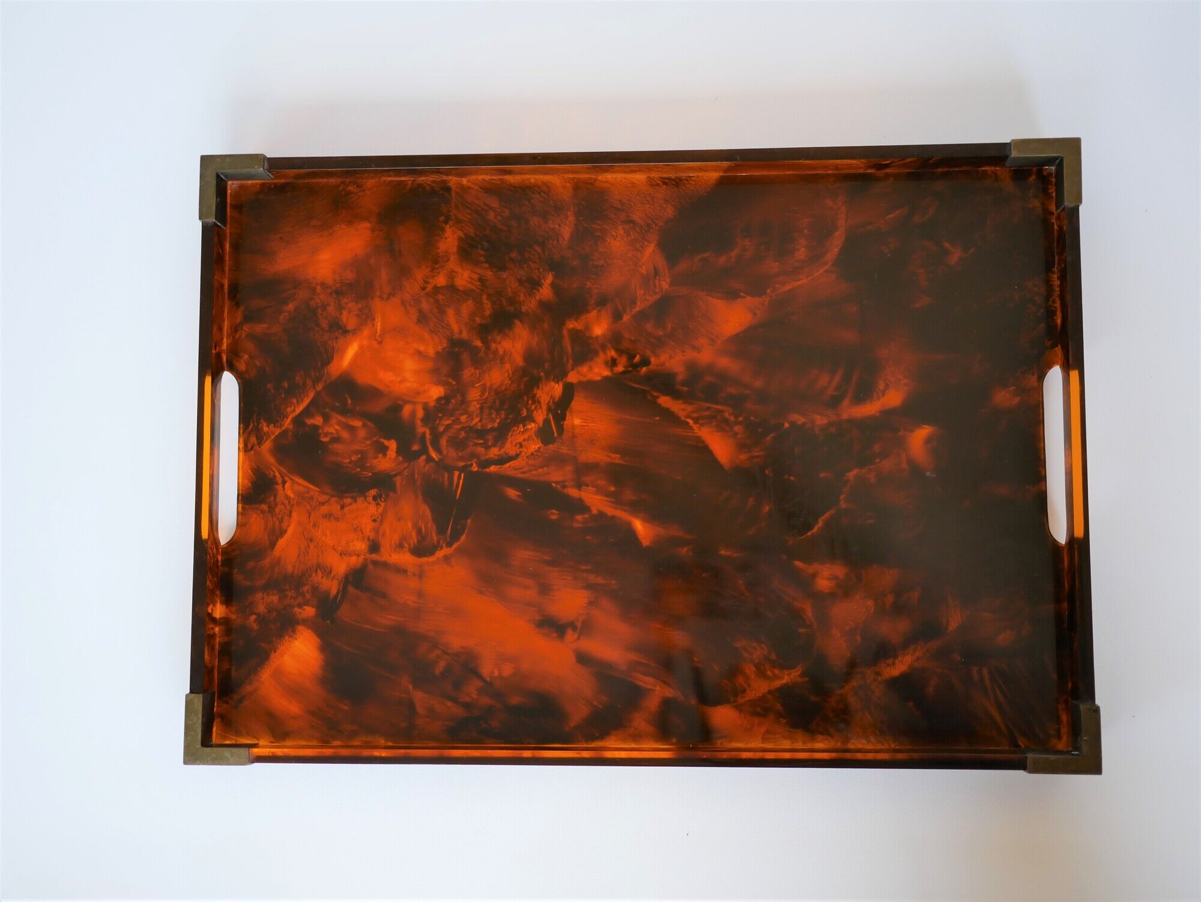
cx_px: 600
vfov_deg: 36.0
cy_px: 451
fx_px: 1388
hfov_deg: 46.8
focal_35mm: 40
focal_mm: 20
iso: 200
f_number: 1.7
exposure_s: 1/125
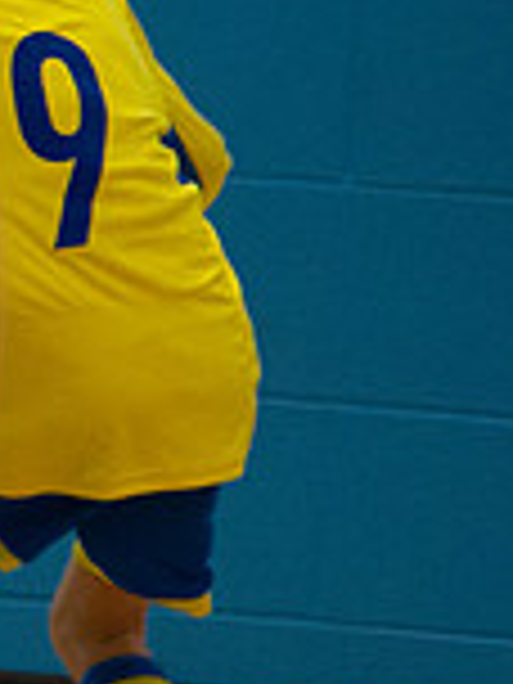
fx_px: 33117
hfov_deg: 0.9
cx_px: -579
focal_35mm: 1676
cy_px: 241
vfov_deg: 1.2
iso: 5000
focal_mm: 400
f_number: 5.6
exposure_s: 1/200
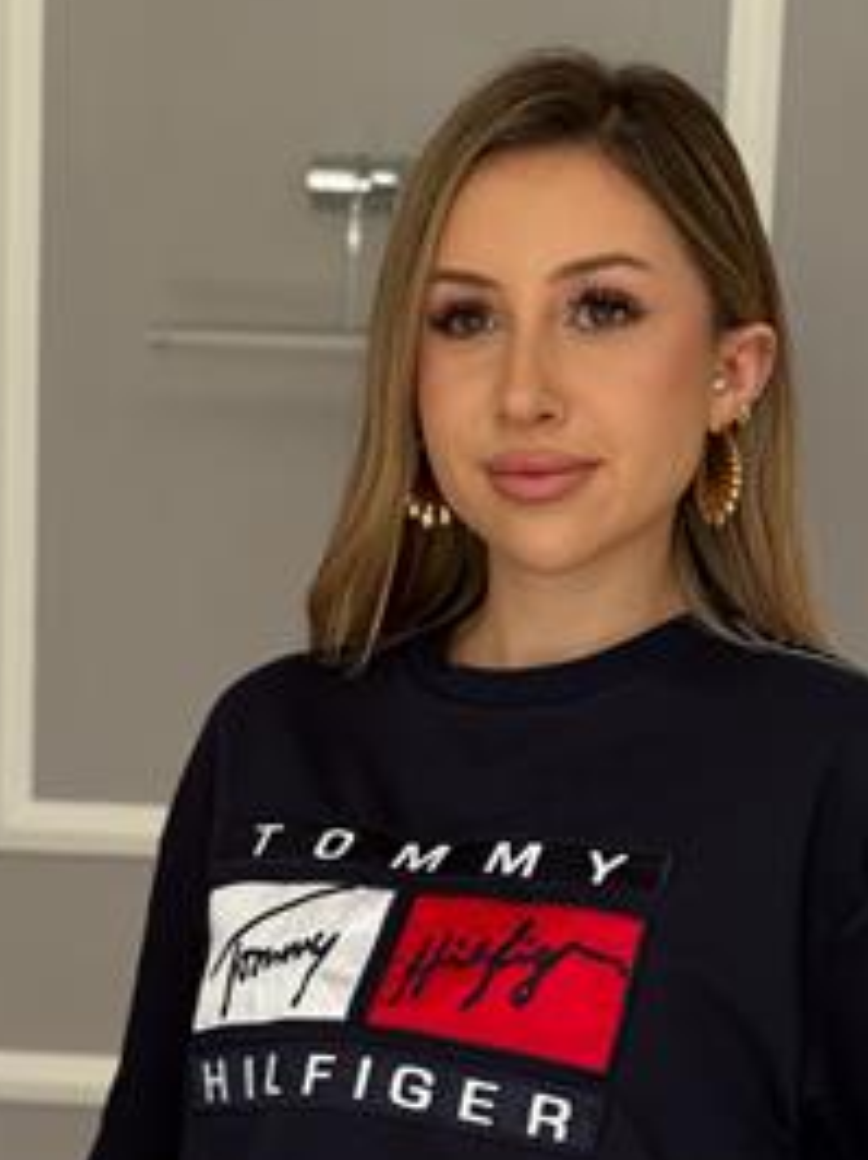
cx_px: 541
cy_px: 1099
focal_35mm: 94
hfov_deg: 15.7
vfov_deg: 20.4
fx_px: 3148
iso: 100
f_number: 1.78
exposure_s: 1/85
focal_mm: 6.76
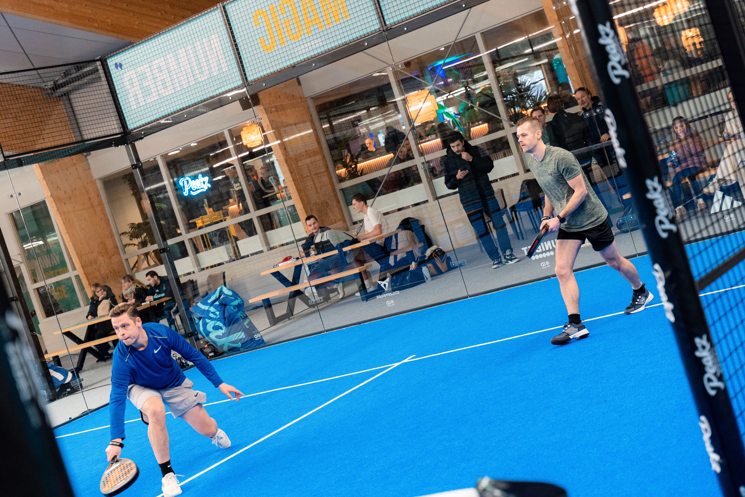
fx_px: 1262
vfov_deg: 22.3
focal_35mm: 61
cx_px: 372
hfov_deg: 32.9
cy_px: 248
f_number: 4
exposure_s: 1/160
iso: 2000
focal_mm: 61
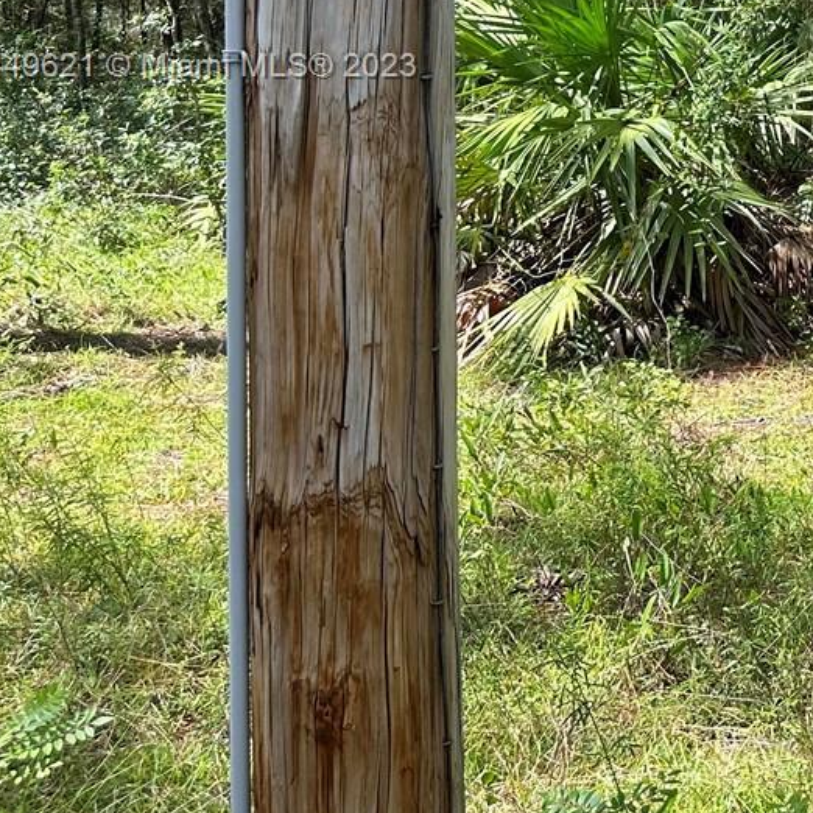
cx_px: 1165
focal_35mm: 65
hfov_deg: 22.5
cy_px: 69
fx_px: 1727
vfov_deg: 25.6
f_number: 1.78
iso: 80
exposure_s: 1/729
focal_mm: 6.86
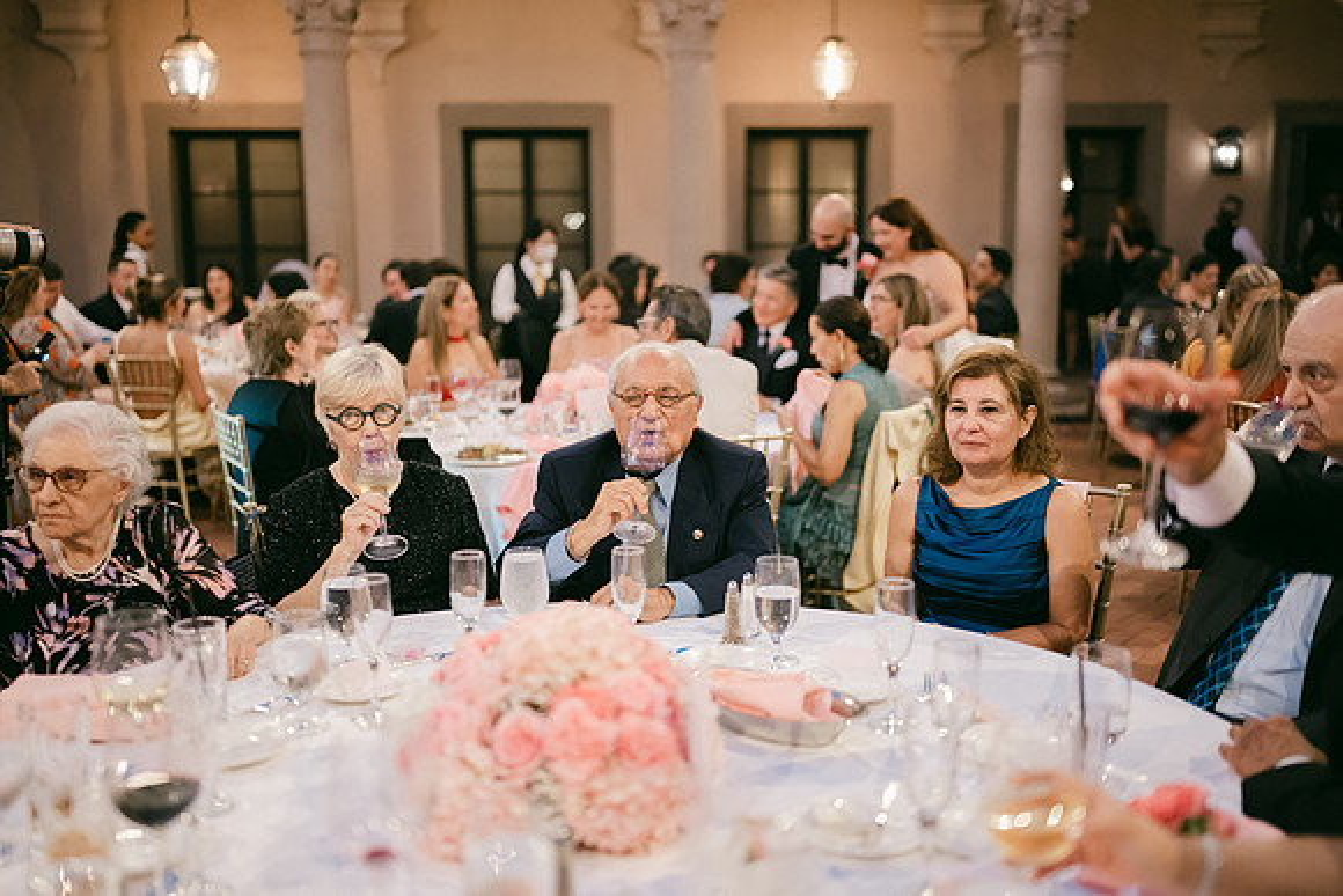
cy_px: 448
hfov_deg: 54.4
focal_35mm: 35
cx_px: 672
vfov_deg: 37.9
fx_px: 1306
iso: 2000
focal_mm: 35
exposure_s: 1/250
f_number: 1.2
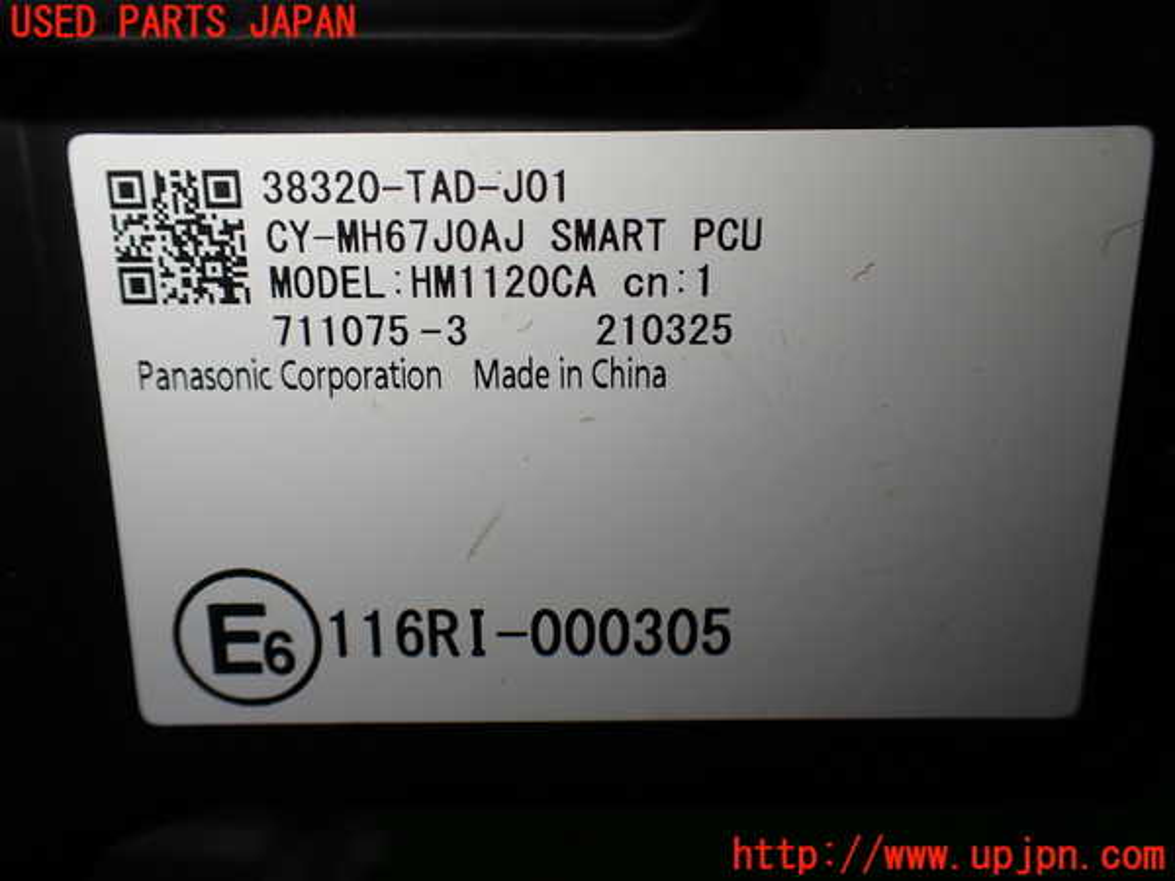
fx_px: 1018
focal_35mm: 30
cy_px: 440
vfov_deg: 46.8
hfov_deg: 60.0
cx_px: 588
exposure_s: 1/160
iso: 100
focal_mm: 5.4
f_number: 3.2
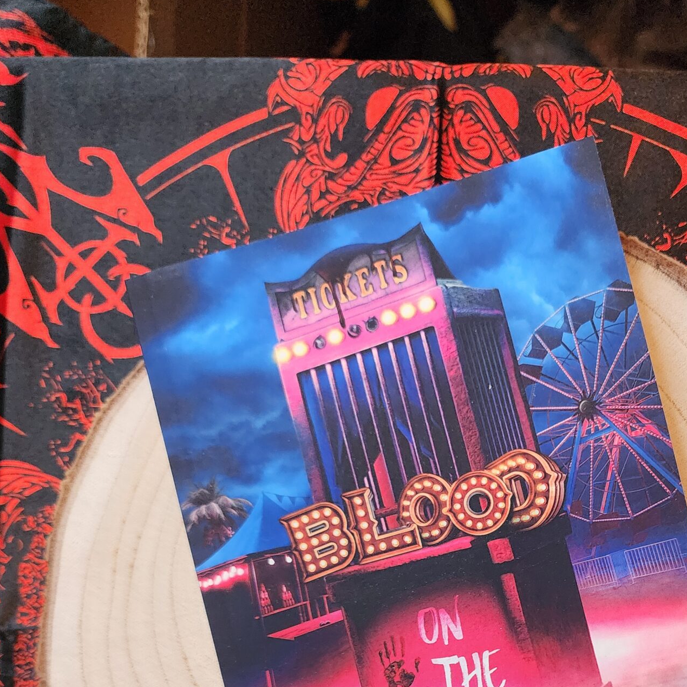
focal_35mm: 41
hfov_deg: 39.9
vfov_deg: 37.1
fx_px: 921
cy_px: 671
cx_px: 509
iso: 800
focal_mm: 6.4
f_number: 1.8
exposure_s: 1/100
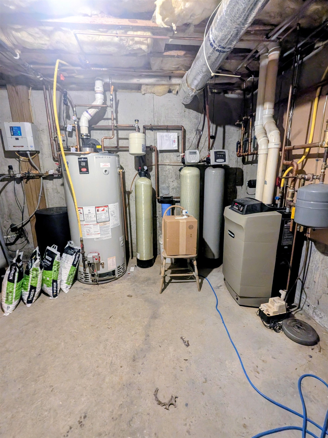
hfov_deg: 78.1
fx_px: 202
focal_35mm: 16
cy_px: 219
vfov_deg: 94.5
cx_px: 164
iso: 672
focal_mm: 2.22
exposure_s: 1/24
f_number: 2.2
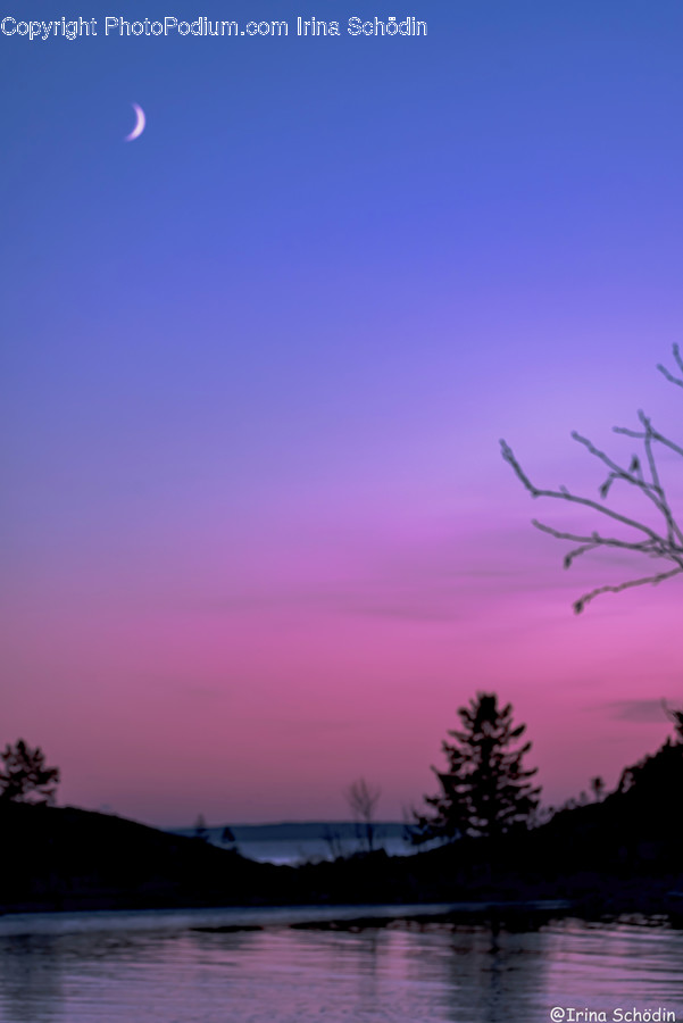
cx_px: 342
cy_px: 512
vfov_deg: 13.7
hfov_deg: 9.2
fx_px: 4264
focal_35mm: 150
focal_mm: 150
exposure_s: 1/100
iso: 400
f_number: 6.3
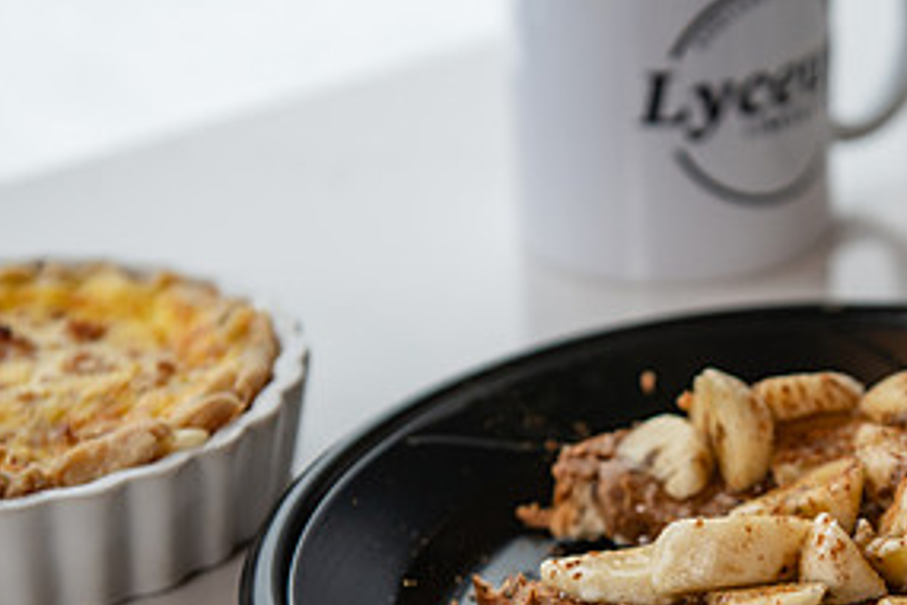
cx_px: 719
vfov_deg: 11.5
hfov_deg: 17.2
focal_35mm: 118
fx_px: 2973
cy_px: 565
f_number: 4
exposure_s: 1/200
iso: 200
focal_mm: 58
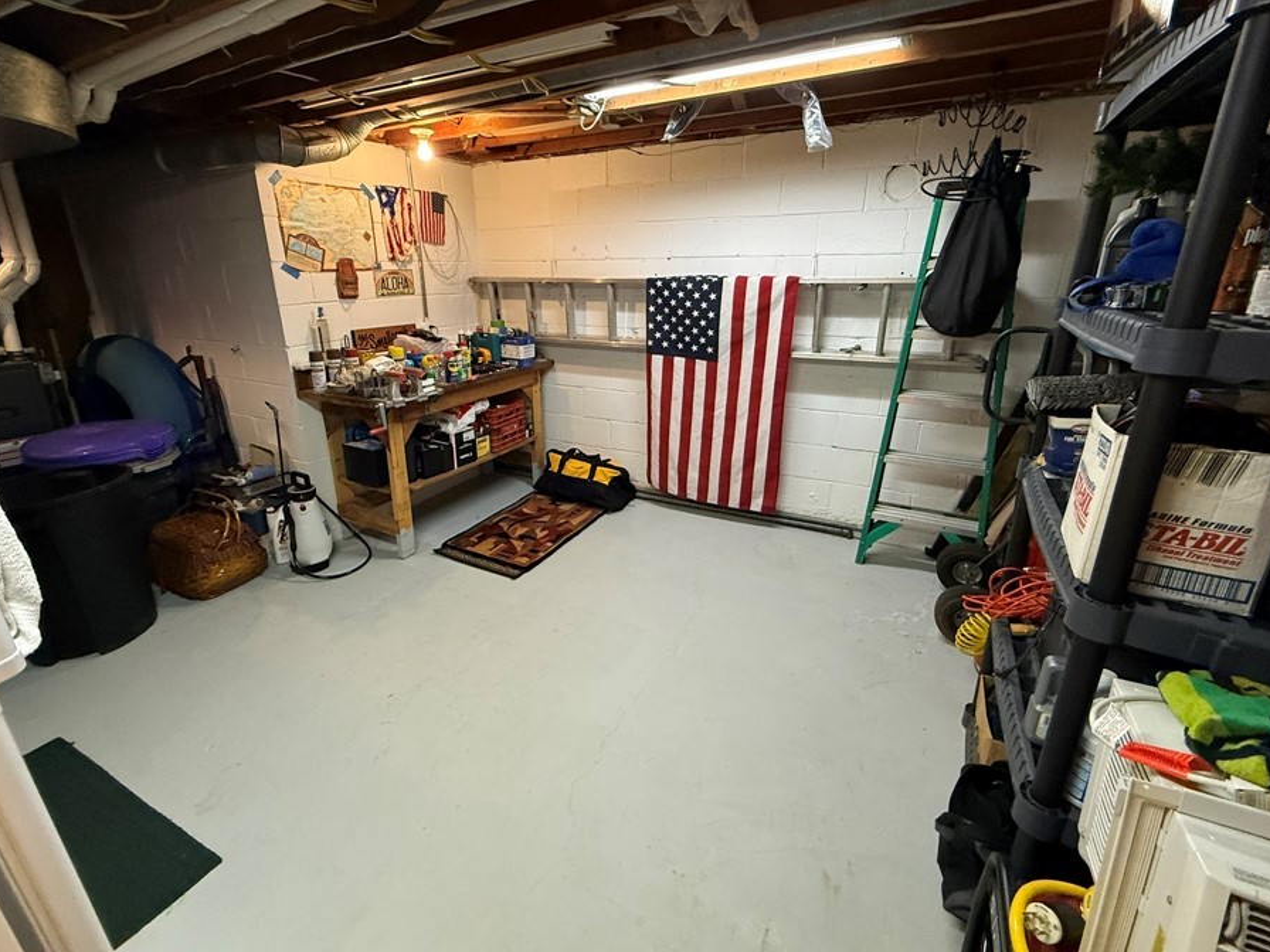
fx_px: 587
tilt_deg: -16.9
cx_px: 605
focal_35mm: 16
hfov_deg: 94.4
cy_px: 453
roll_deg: +0.5
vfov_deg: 78.1
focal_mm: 2.22
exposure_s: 1/60
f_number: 2.2
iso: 500
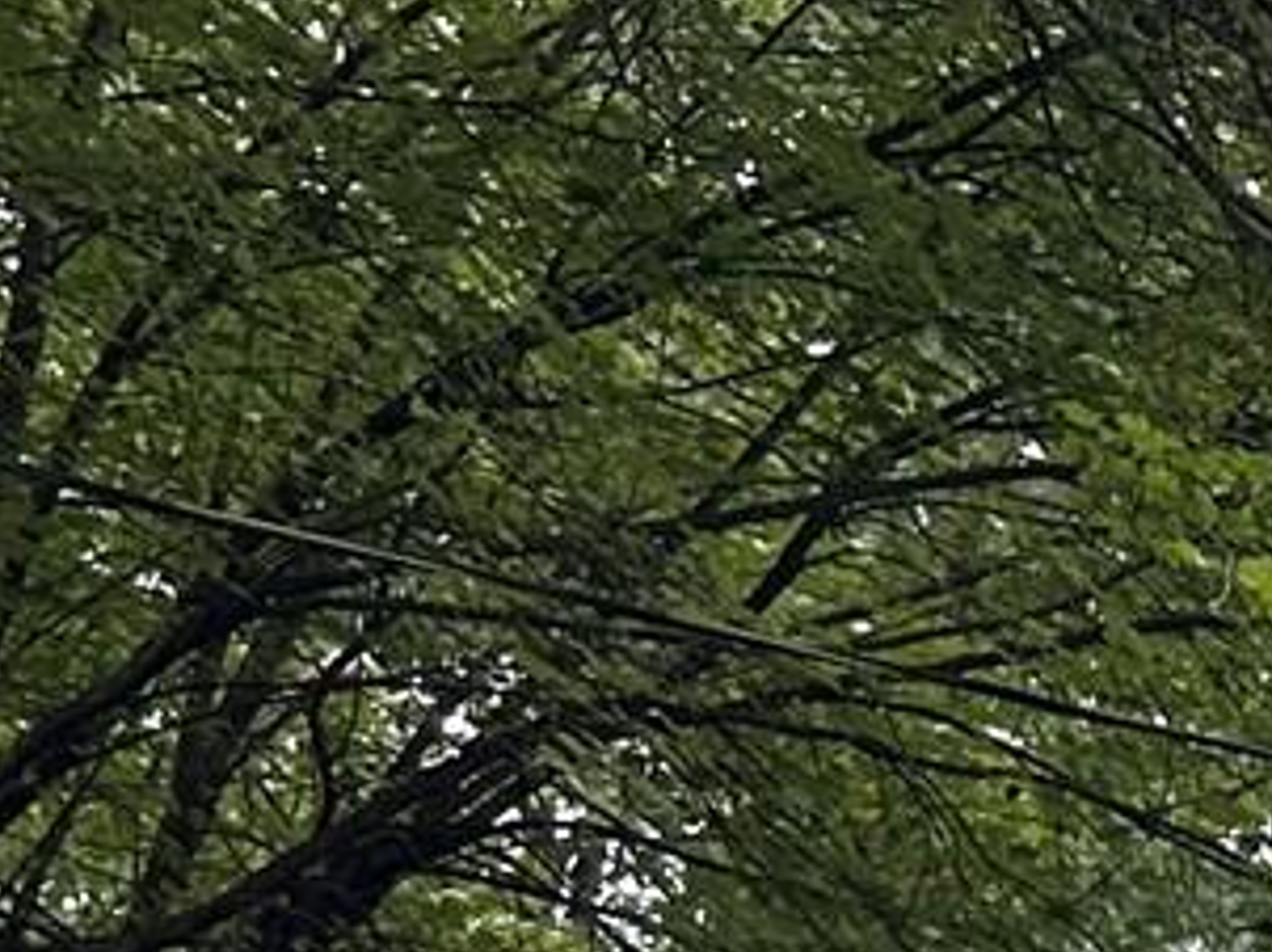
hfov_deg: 8.9
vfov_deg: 8.8
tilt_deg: +4.3
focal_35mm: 163
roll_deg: -1.9
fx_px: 5985
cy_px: 1588
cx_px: 4271
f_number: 1.78
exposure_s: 1/368
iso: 80
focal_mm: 6.86
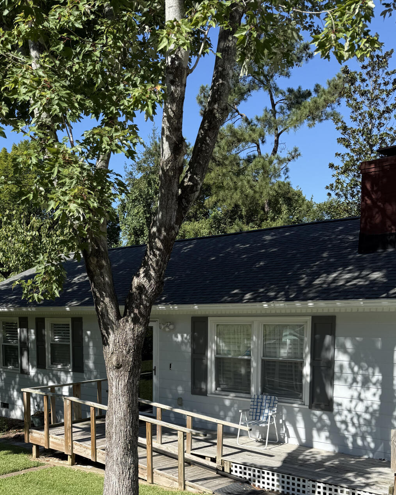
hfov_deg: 39.6
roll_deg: -0.4
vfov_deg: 47.3
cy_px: 368
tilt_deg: -6.9
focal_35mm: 37
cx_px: 127
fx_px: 542
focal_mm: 6.76
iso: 80
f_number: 1.78
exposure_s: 1/2525
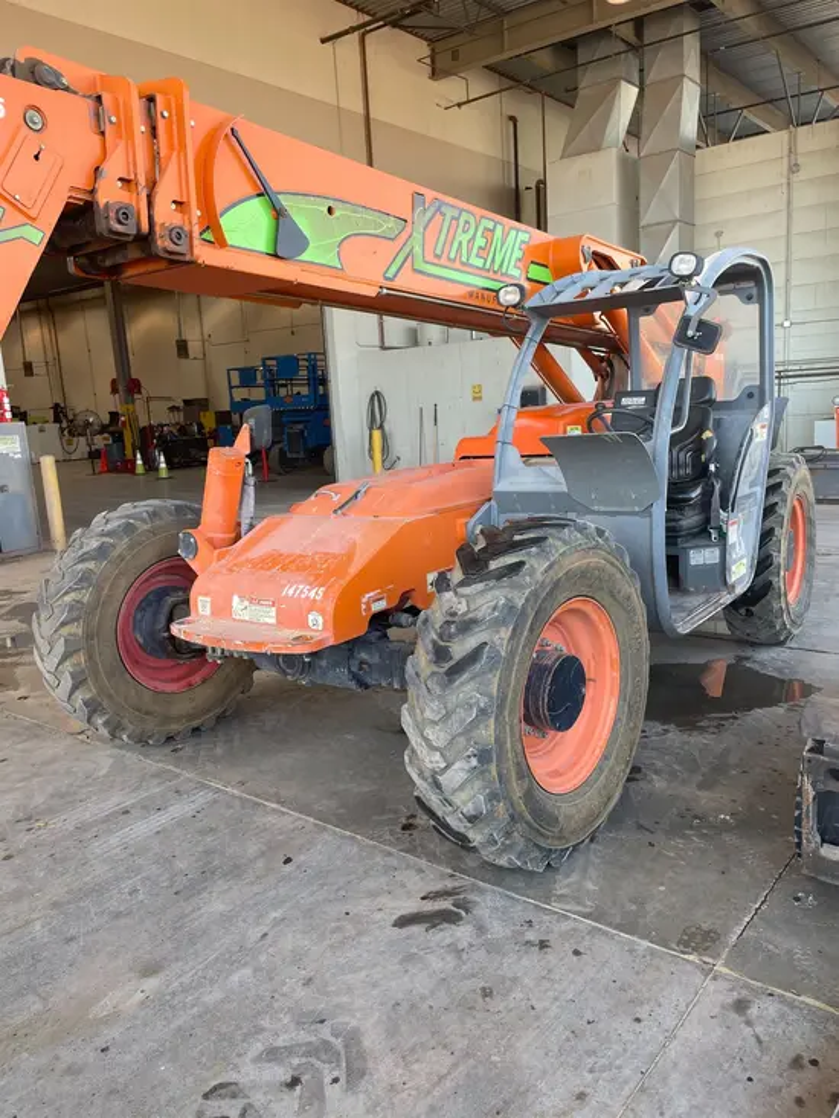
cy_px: 559
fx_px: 840
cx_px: 420
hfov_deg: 53.1
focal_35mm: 26
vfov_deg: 67.3
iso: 32
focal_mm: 4.2
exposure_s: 1/162
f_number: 1.6
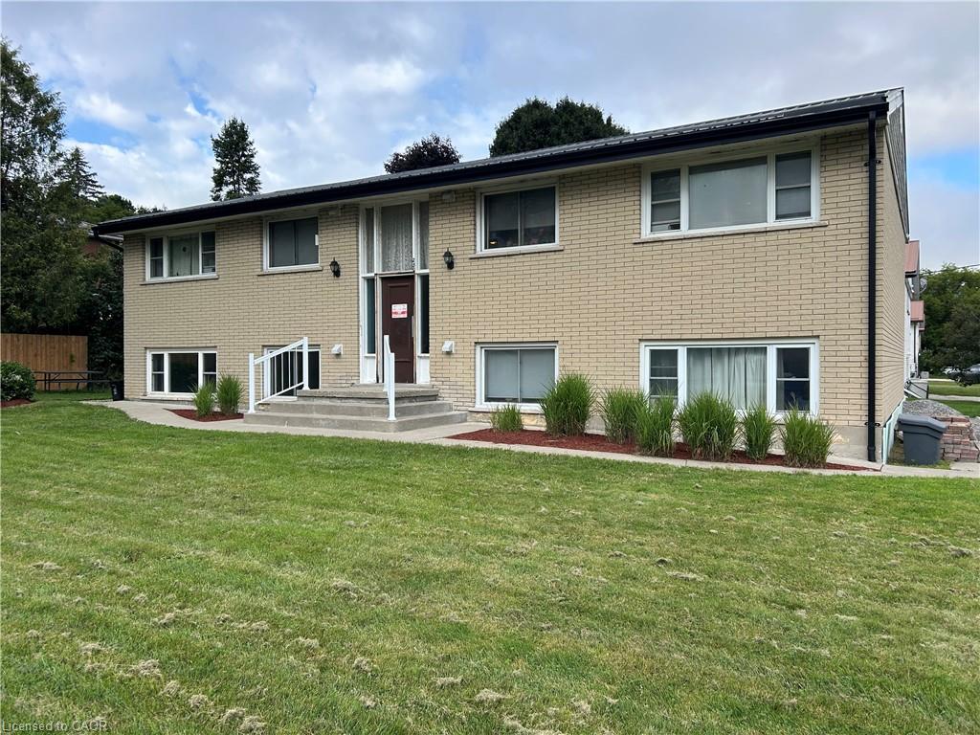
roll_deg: +0.3
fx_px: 736
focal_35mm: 26
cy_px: 368
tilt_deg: -1.0
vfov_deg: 53.1
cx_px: 490
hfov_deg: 67.3
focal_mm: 5.7
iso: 50
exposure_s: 1/1412
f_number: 1.5
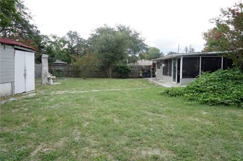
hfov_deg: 73.8
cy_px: 80
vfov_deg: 53.0
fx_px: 162
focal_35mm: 24
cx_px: 122
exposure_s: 1/160
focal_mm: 16
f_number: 9
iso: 320
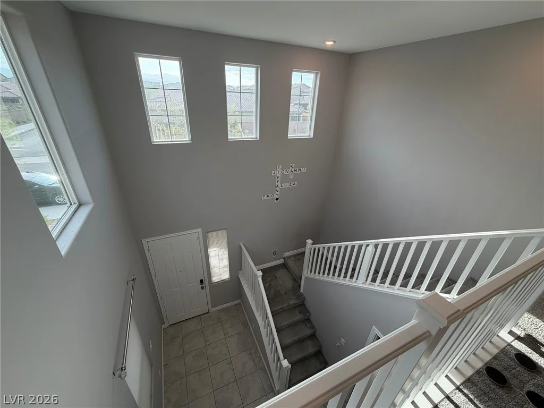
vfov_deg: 85.7
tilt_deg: -26.5
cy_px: 204
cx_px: 272
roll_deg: -2.7
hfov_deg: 102.1
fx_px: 220
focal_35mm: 14
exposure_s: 1/148
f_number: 2.2
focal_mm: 2.22
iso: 50
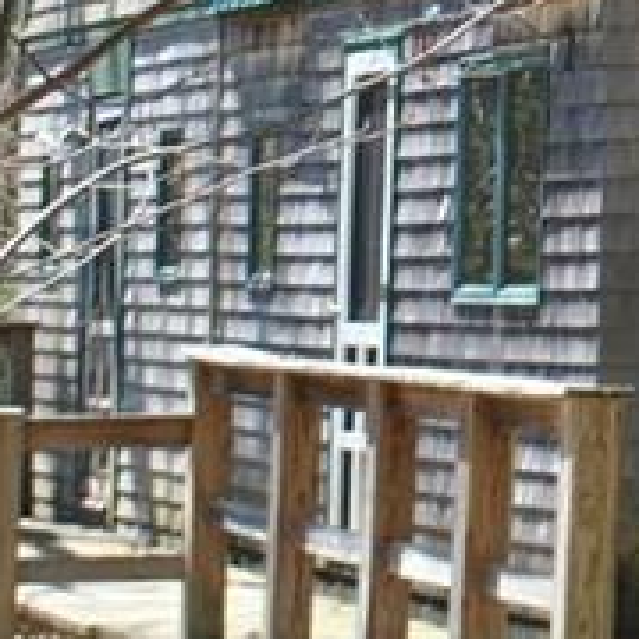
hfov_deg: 6.9
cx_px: 1061
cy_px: -78
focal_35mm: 247
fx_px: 5159
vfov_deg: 7.0
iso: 100
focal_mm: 34
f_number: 8
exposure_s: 1/60
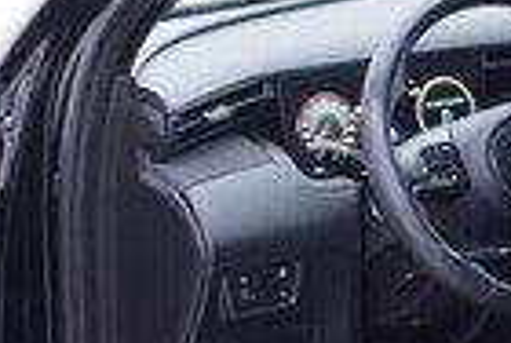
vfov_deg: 9.7
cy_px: 385
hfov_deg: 14.3
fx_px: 2006
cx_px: 18
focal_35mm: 141
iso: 160
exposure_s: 1/40
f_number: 2.8
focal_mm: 24
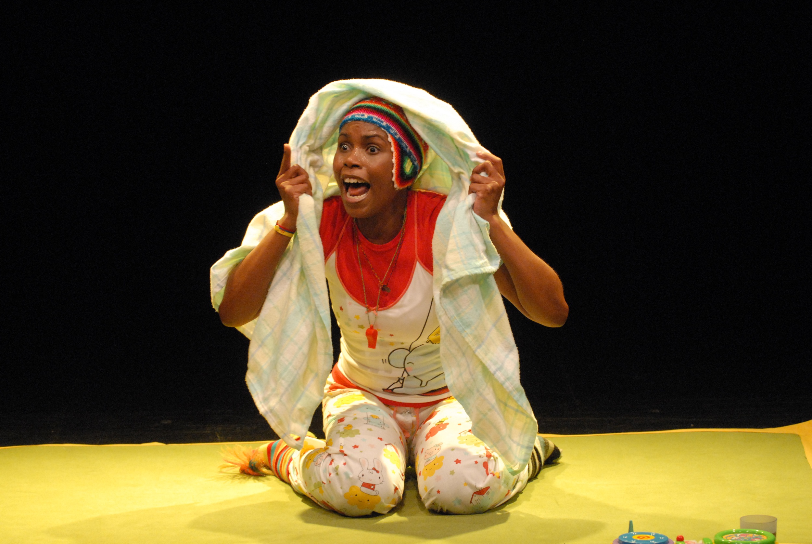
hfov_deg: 13.9
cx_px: 406
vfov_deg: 9.4
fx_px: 3319
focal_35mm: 147
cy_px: 272
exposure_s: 1/180
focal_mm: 98
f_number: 7.1
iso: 1600
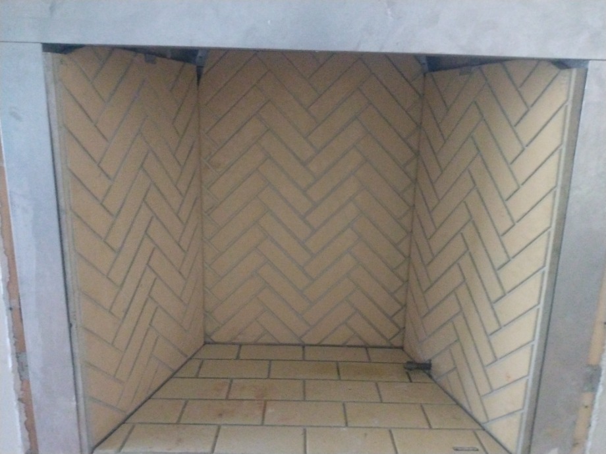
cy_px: 227
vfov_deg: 66.0
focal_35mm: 20
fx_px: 350
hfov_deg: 81.7
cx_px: 303
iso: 1872
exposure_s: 1/15
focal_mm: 3.54
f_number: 2
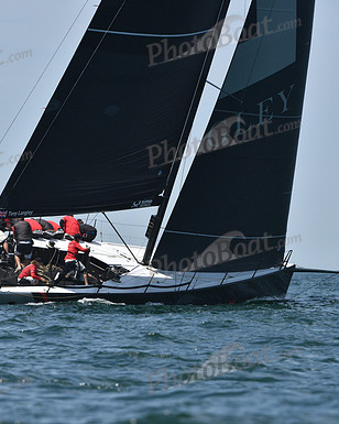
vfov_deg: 3.4
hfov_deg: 2.7
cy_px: 212
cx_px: 90
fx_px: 7098
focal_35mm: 566
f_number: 8
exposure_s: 1/1000
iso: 320
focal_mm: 400
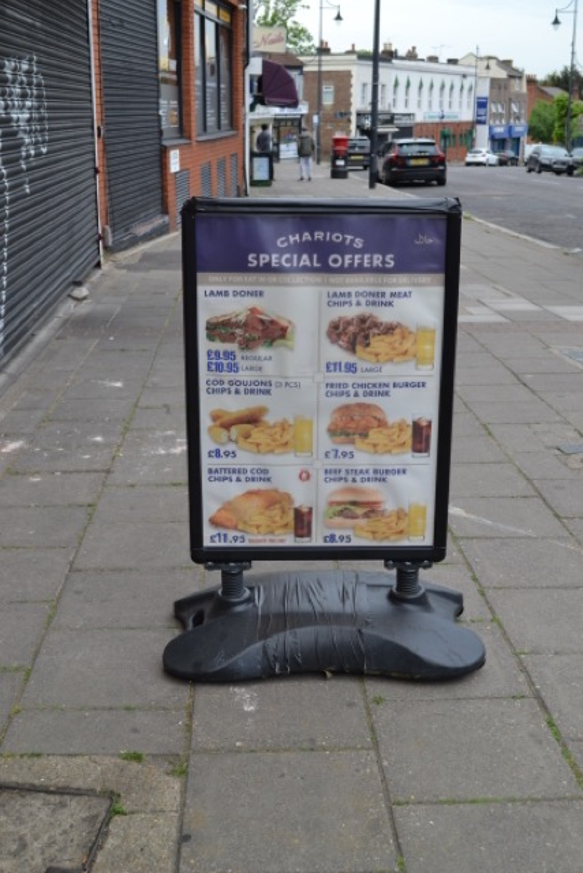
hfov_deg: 31.9
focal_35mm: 42
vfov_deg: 46.4
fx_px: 1020
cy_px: 436
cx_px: 292
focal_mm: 28
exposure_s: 1/80
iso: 100
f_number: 5.6
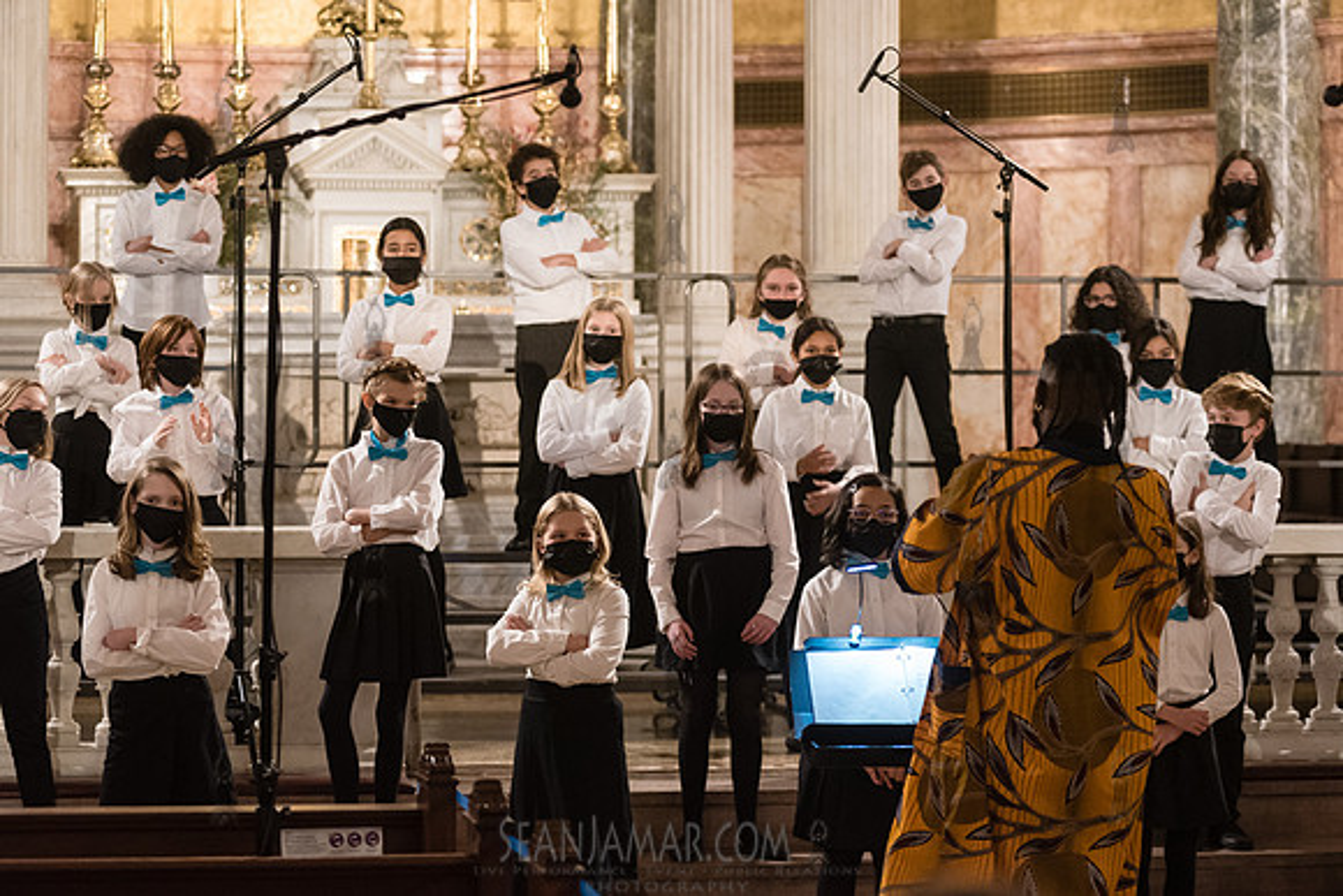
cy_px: 448
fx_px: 3889
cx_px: 672
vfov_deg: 13.1
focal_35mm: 104
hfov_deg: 19.6
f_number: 4
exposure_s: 1/200
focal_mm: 100
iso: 4000
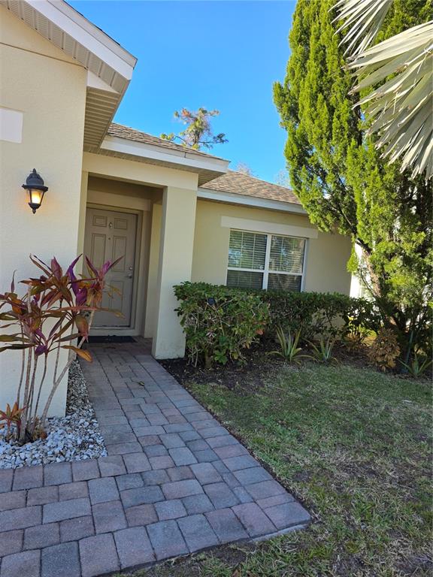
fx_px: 384
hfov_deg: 58.9
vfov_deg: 73.9
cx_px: 216
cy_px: 288
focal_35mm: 23
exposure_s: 1/1597
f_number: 1.7
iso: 80
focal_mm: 6.3
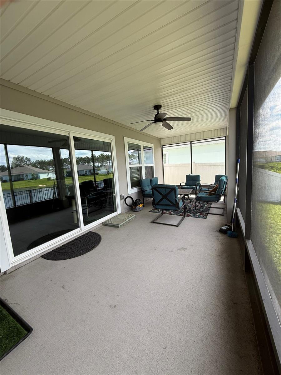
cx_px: 140
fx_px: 152
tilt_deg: -6.9
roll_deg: +3.9
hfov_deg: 85.7
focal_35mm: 14
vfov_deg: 102.1
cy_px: 188
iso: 50
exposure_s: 1/261
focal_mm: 2.22
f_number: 2.2
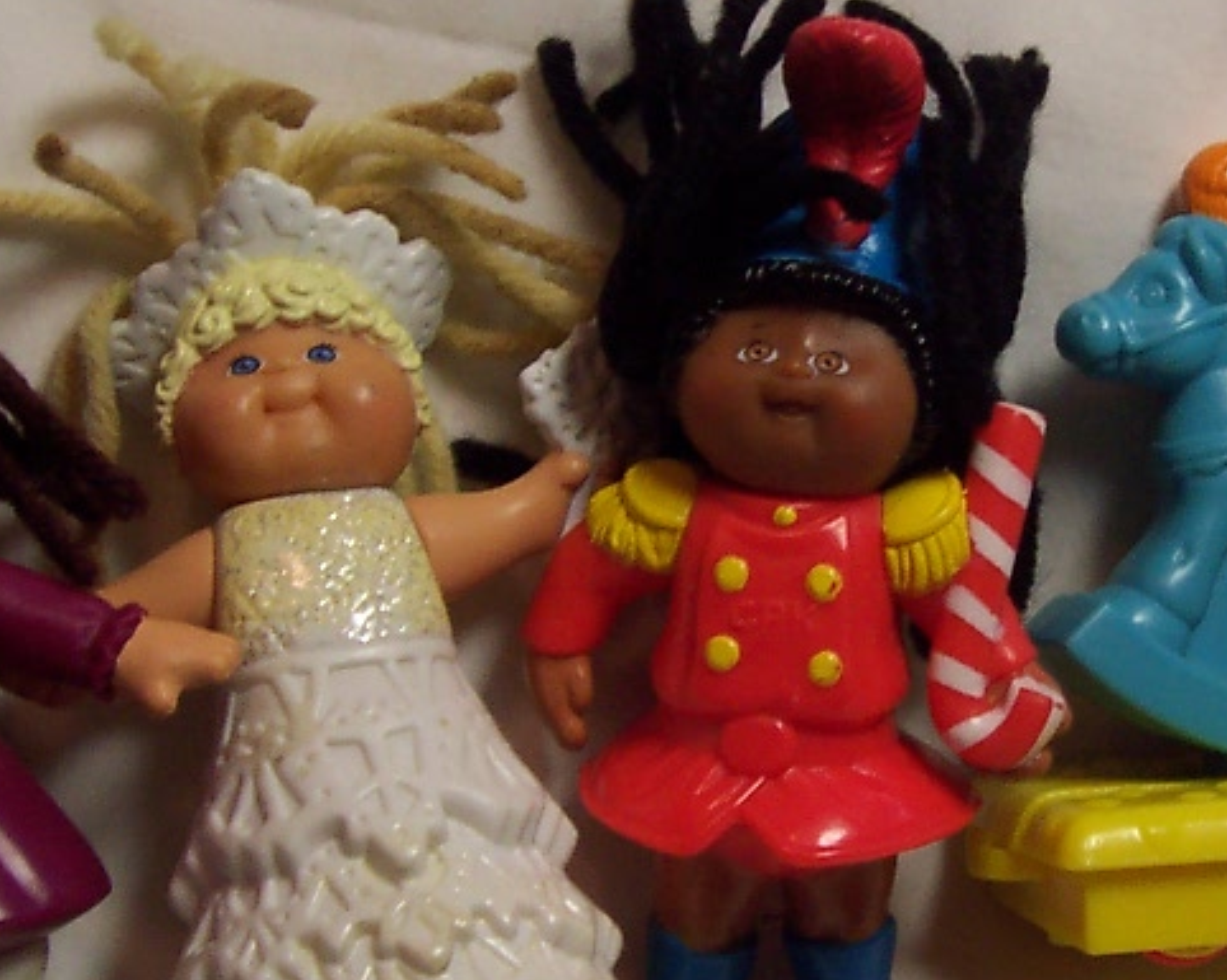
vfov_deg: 17.1
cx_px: 962
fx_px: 3266
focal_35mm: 90
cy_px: 507
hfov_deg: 21.0
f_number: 2.8
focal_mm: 5.6
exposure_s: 1/60
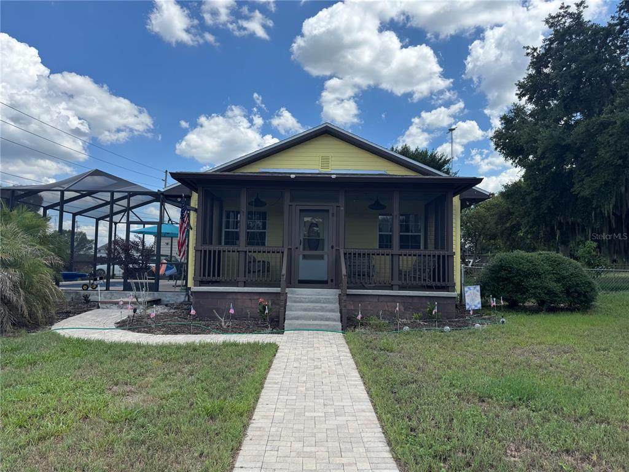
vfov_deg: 56.8
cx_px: 314
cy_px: 236
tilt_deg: +3.4
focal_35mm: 24
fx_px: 436
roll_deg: -1.3
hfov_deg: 71.6
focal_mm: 6.76
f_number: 1.78
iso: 80
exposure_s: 1/3597
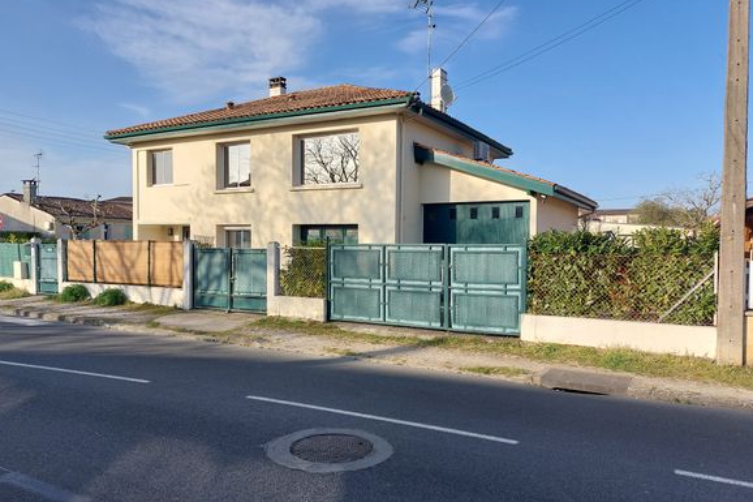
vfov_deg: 47.9
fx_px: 565
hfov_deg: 67.4
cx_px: 370
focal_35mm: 27
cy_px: 265
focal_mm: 5.23
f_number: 1.8
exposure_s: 1/626
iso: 25
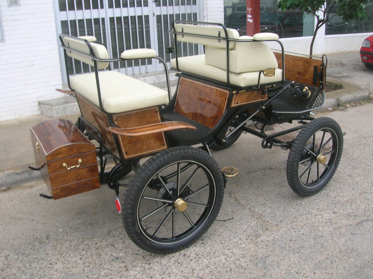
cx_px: 186
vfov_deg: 41.7
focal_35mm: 34
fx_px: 366
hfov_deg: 54.0
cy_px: 140
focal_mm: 5.7
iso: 50
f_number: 4.9
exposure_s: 1/41.1
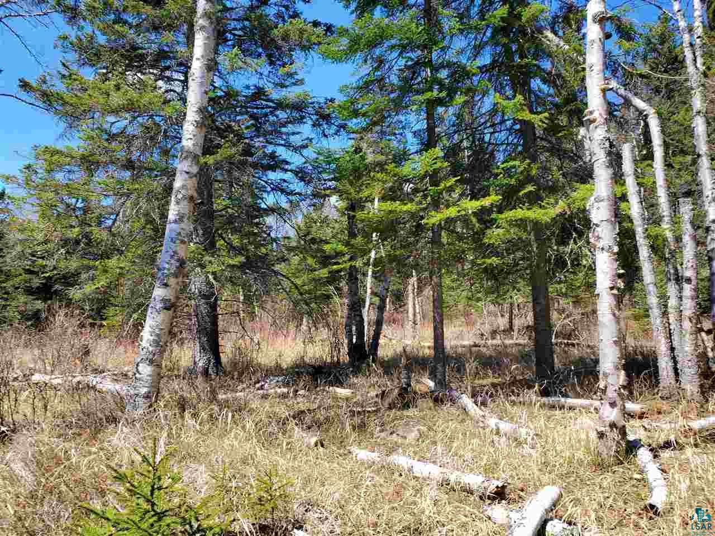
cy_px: 268
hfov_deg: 67.3
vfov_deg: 53.1
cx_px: 358
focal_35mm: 26
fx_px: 537
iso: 50
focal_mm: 4.3
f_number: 2.4
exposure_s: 1/809
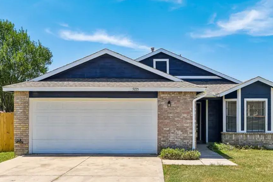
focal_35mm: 37
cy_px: 81
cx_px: 151
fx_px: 281
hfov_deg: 51.8
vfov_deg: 35.9
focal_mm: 31
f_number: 8
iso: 400
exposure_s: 1/400
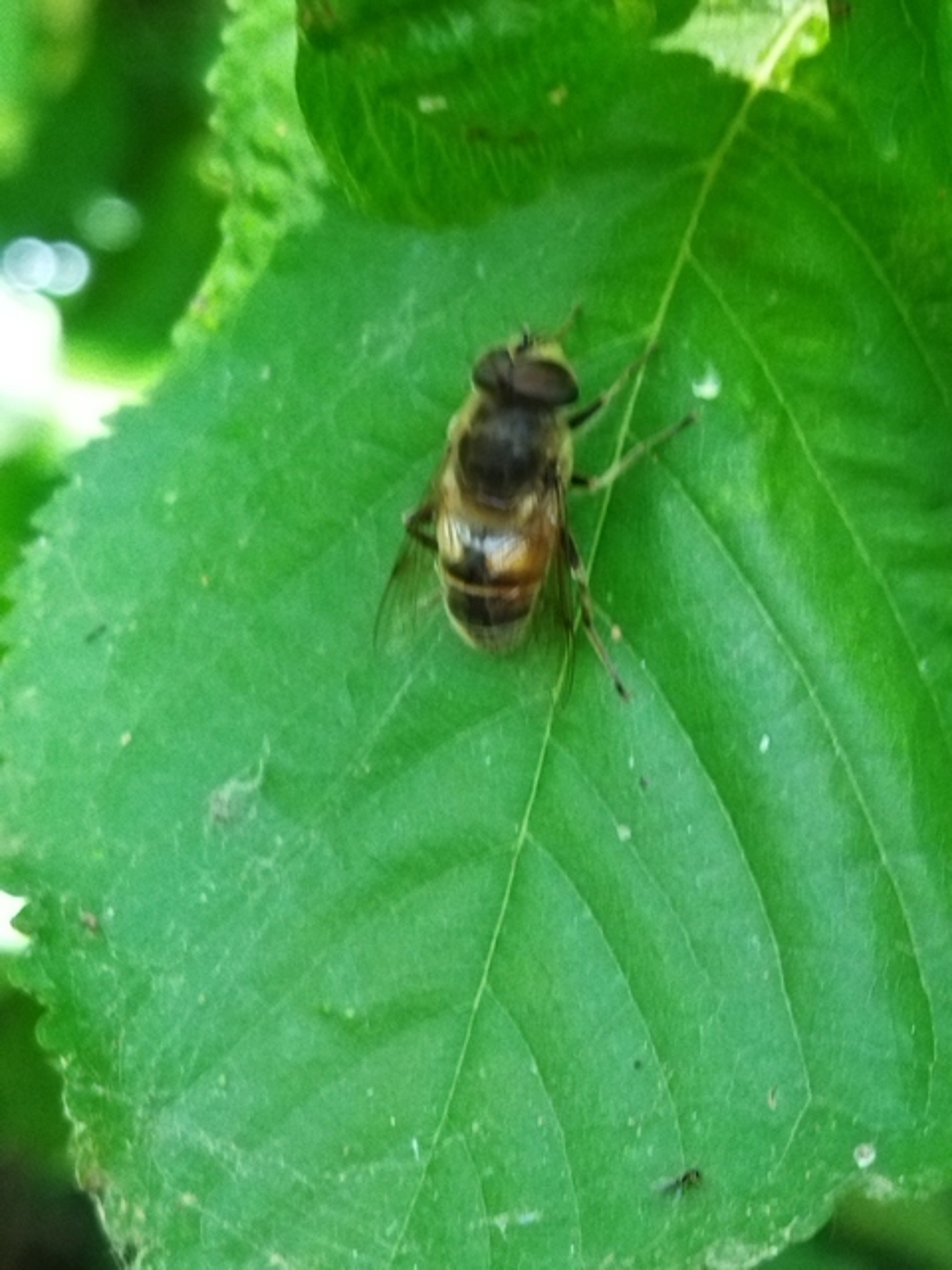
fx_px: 990
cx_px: 476
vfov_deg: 65.3
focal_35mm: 27
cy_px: 635
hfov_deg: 51.4
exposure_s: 1/50
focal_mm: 4.71
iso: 136
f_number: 1.79
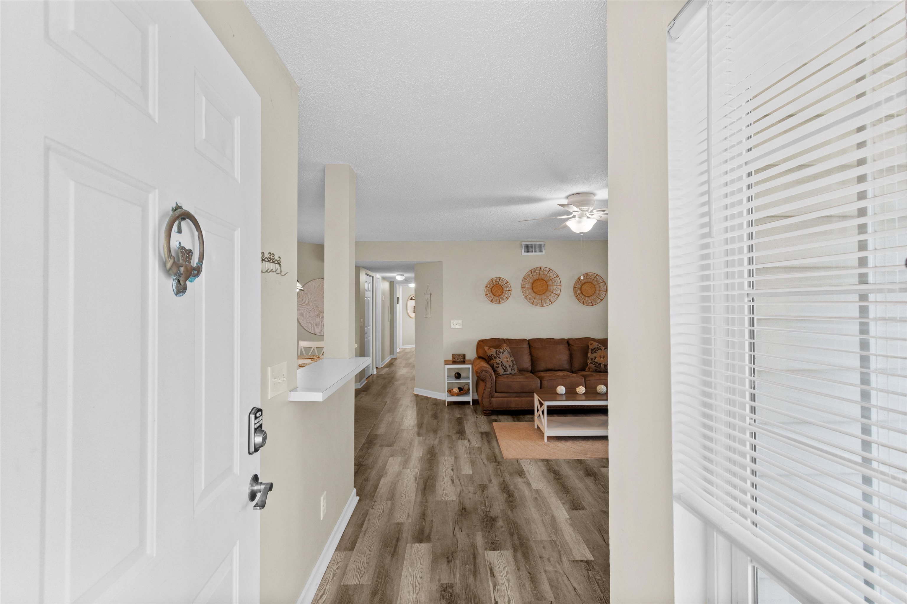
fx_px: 378
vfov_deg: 77.3
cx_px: 454
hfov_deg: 100.4
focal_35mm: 15
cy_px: 302
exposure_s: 1/30
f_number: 4.5
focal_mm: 10
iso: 100
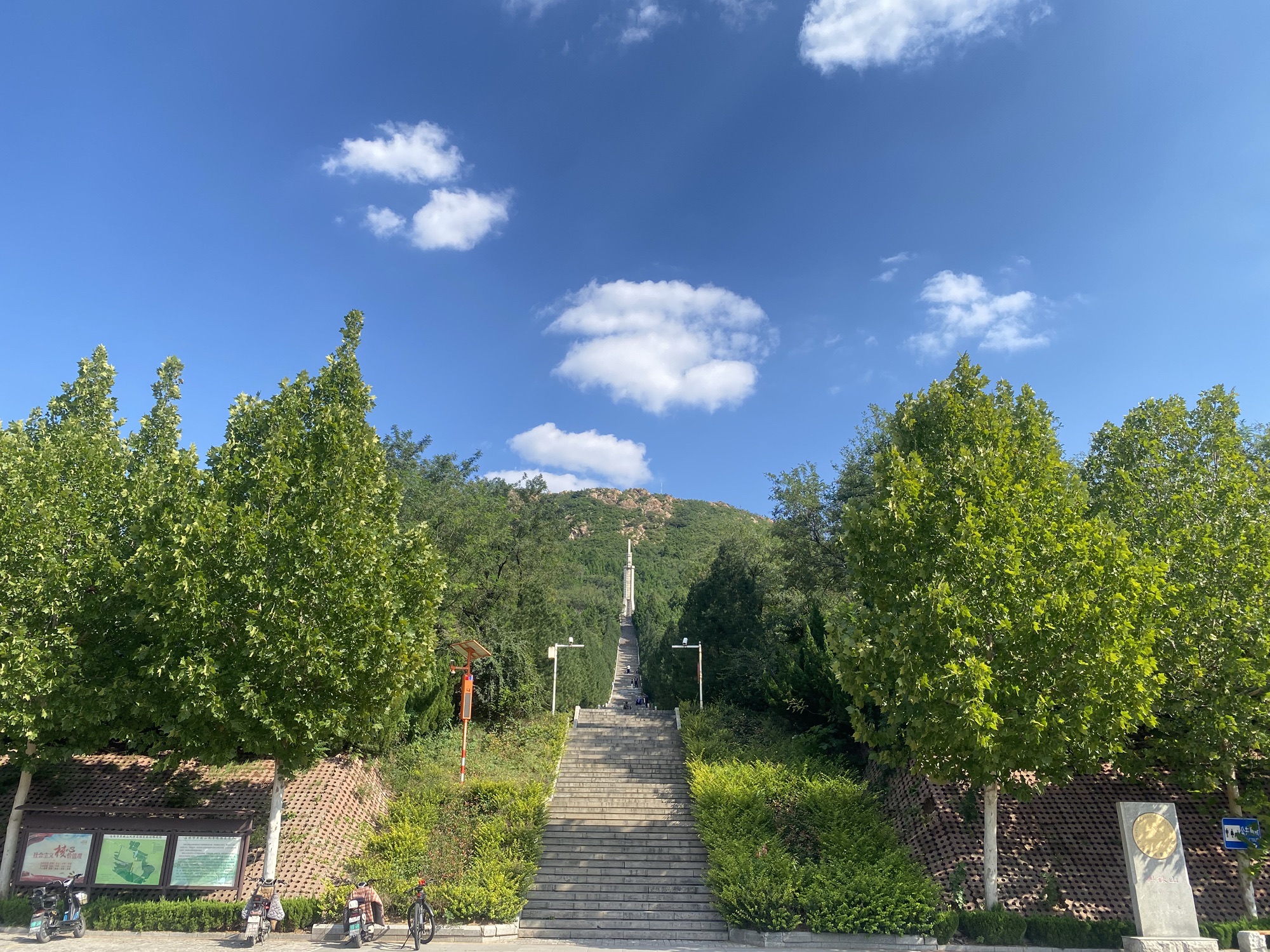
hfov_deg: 67.3
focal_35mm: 26
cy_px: 476
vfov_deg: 53.1
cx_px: 635
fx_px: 954
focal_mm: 4.25
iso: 32
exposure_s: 1/1653
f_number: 1.8
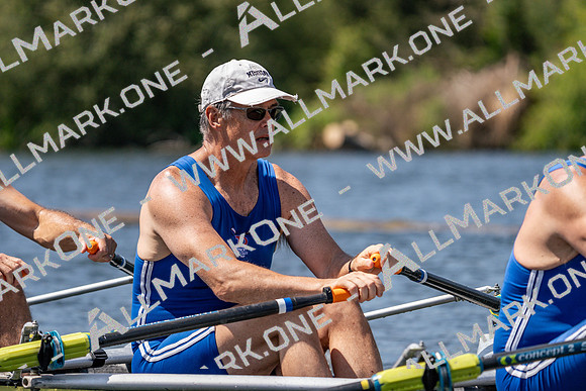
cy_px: 196
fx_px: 4803
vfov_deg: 4.7
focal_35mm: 295
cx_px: 293
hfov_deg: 7.0
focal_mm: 295
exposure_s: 1/2000
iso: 250
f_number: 5.6
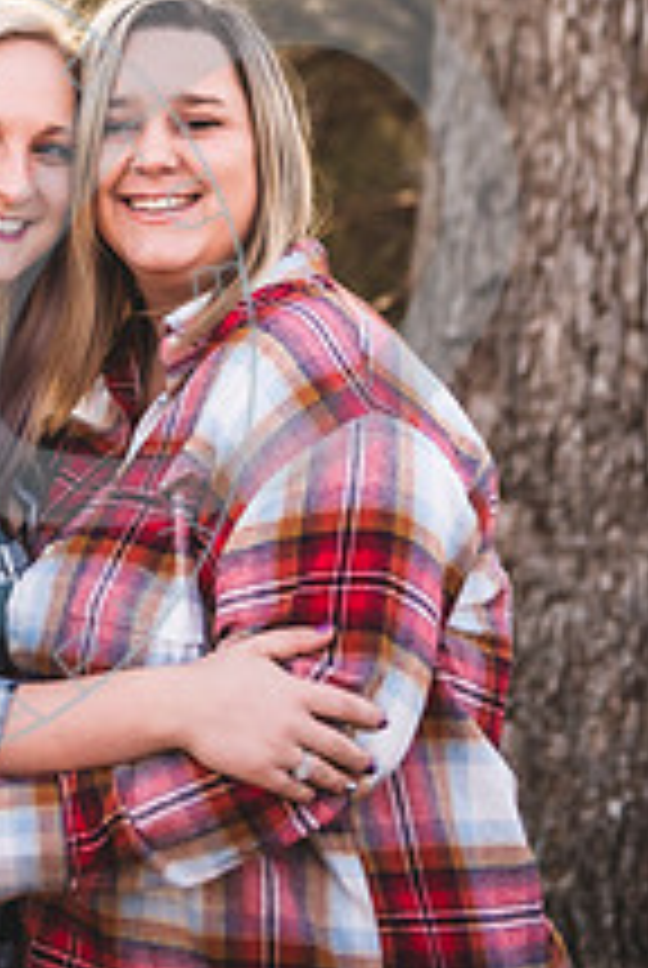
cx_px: 40
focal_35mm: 117
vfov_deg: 17.1
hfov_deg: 11.7
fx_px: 3149
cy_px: 18
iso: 100
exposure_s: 1/250
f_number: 2.8
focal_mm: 56
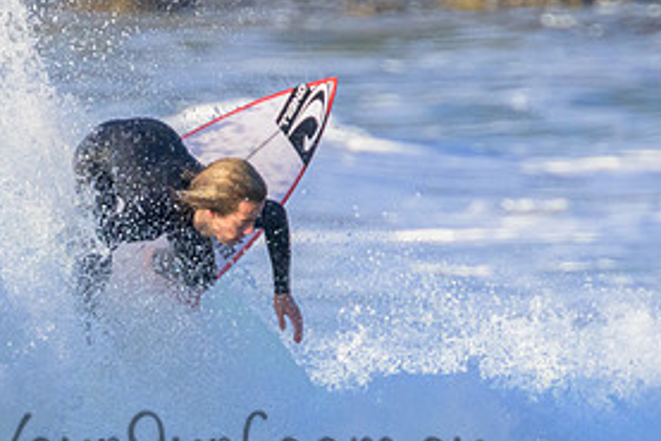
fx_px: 41791
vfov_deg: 0.6
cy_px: 428
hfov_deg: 0.9
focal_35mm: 2275
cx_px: 273
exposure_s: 1/2000
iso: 4000
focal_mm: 800
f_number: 11
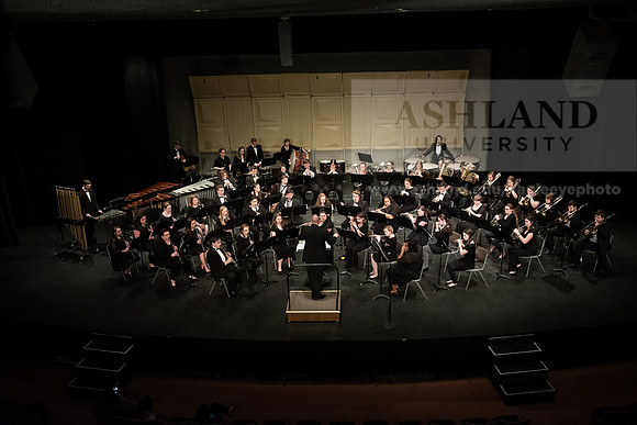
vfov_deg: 36.9
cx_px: 318
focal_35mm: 36
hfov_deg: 53.1
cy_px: 212
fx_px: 637
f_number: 4
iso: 4000
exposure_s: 1/200
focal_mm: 36
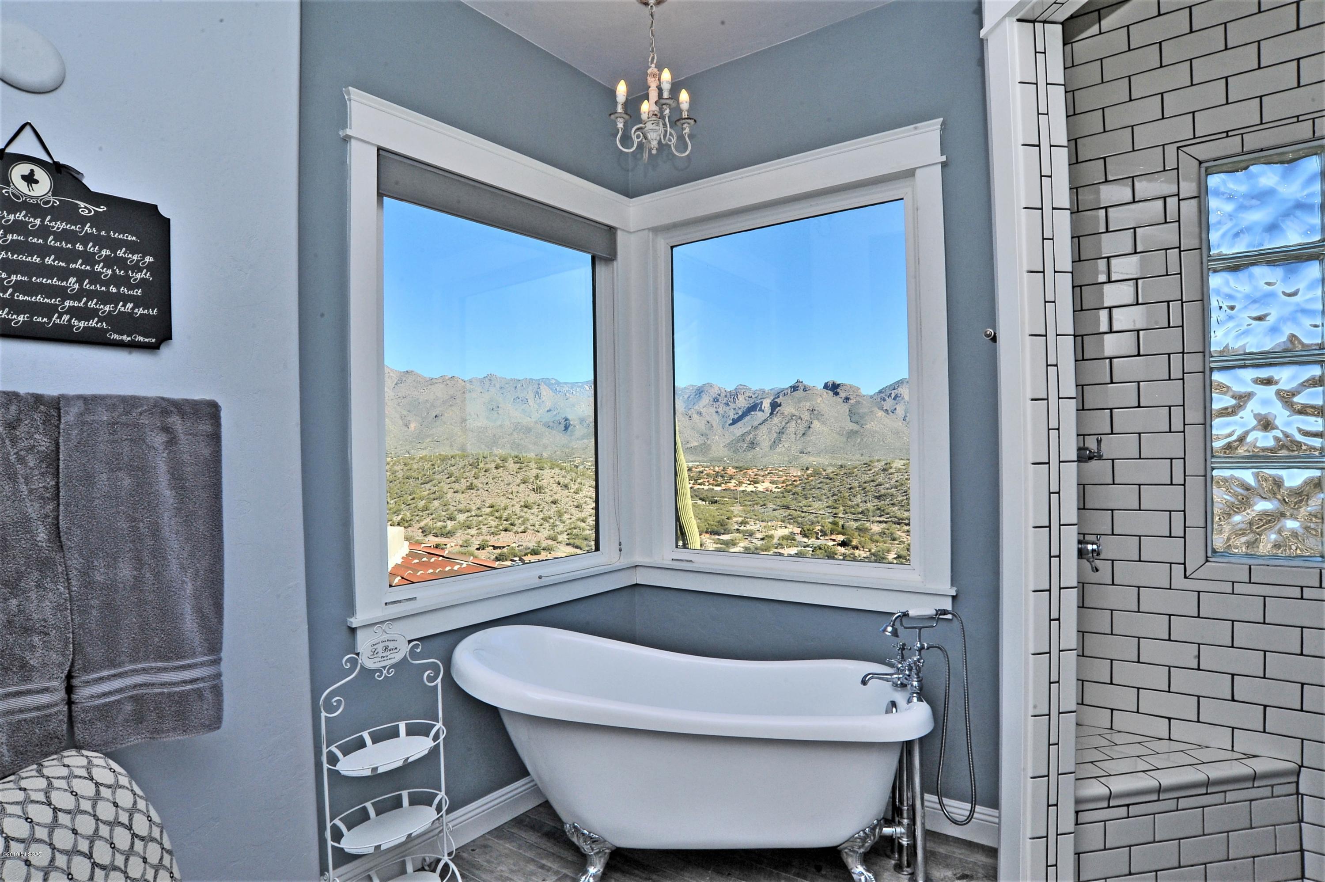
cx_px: 662
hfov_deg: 90.0
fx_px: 662
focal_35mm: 18
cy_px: 441
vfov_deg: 67.3
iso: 640
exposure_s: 1/160
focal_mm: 18
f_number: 20
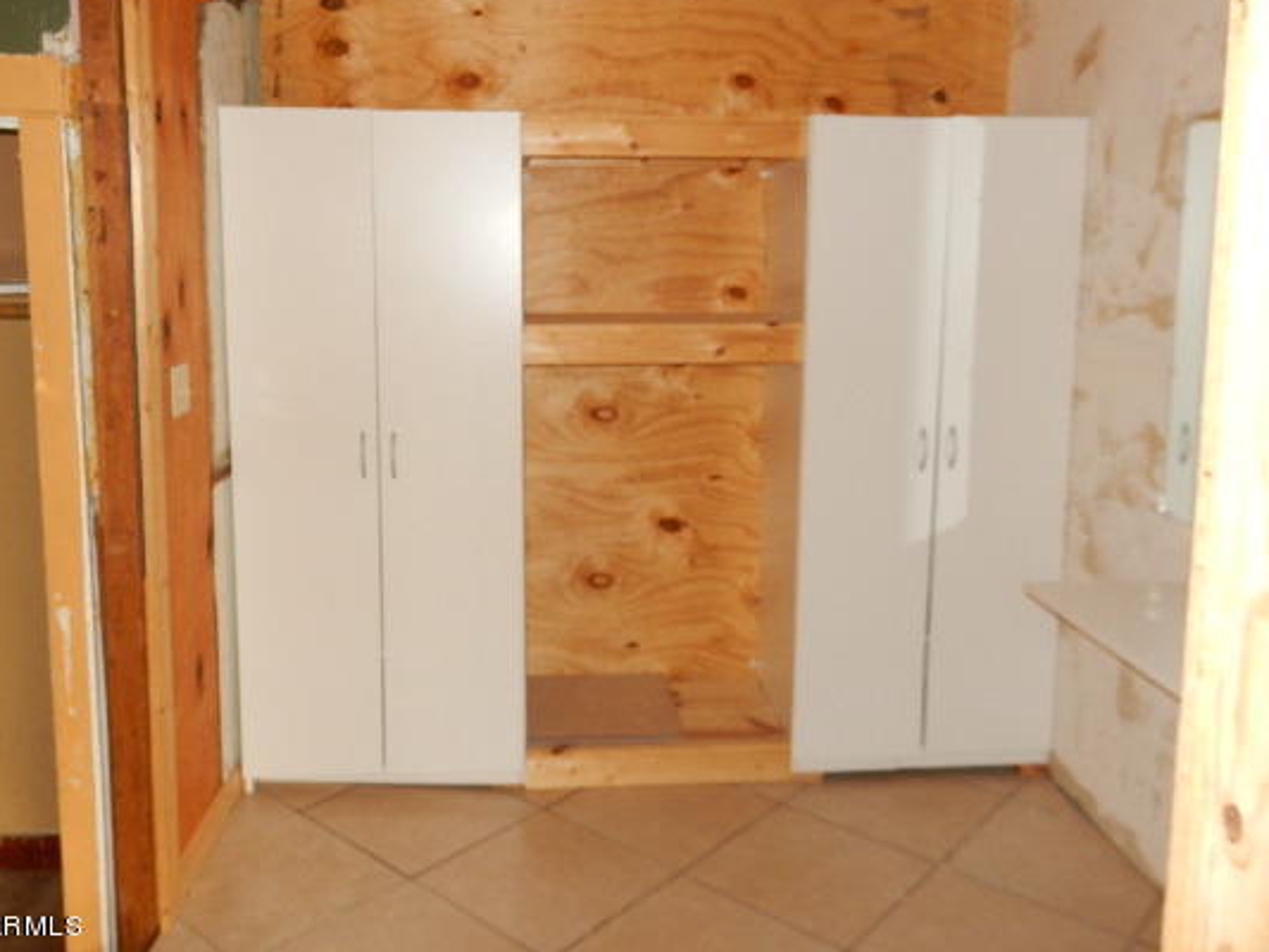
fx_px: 1100
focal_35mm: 30
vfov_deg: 46.7
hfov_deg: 59.9
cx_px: 621
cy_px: 402
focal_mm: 4.5
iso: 200
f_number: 3.7
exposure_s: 1/30
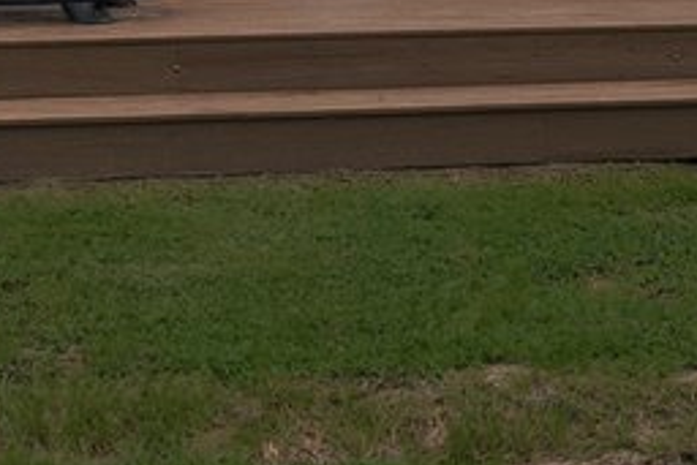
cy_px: -257
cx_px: 531
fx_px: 2170
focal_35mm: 112
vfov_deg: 11.7
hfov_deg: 18.1
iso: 640
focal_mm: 14
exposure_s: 1/200
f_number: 7.1
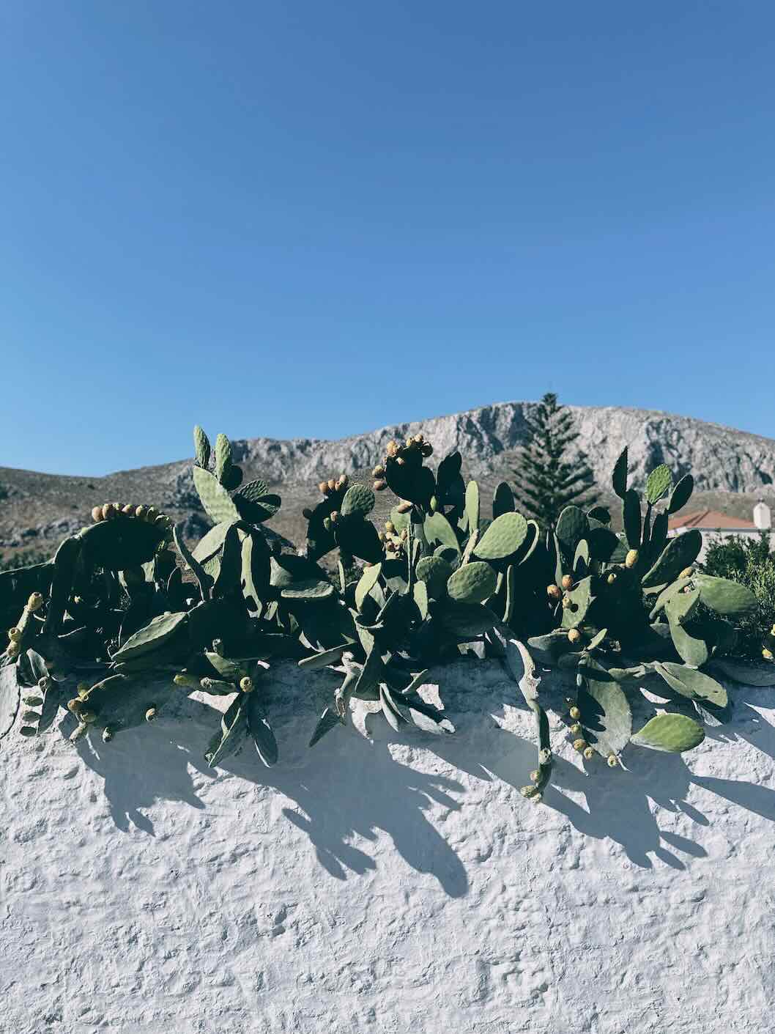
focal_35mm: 24
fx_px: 717
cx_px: 388
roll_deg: -2.3
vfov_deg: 71.6
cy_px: 517
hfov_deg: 56.8
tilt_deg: +7.2
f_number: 1.78
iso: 80
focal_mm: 6.86
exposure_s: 1/5848
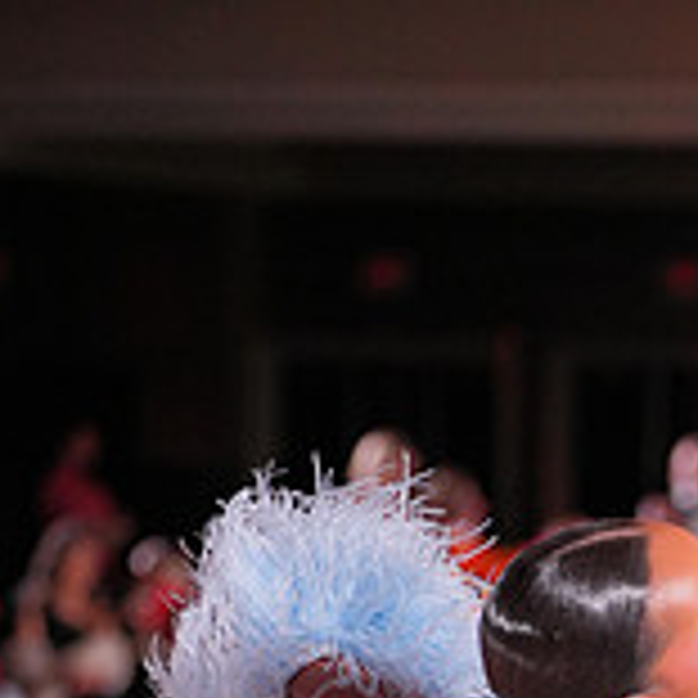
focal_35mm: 287
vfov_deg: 6.0
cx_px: 853
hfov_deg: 6.1
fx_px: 6547
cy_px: 1162
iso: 1000
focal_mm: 90
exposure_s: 1/400
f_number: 2.8
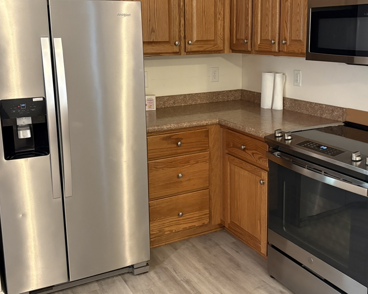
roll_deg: +0.6
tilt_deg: -10.9
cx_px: 193
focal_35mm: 40
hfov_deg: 45.8
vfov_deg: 37.2
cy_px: 116
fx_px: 436
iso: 500
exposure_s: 1/40
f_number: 1.6
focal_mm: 5.96
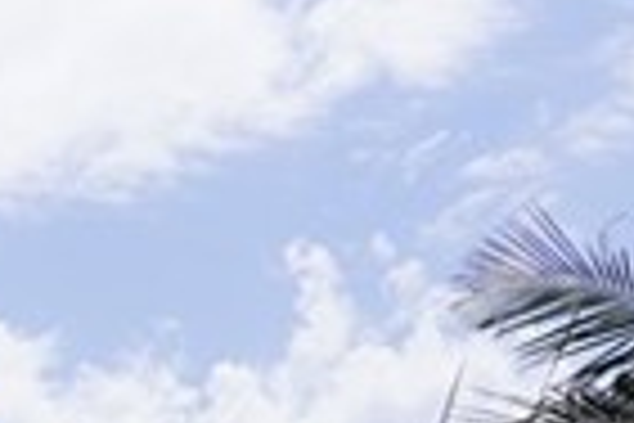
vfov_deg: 8.9
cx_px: -859
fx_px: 2430
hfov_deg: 12.1
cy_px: 1055
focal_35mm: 138
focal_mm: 19
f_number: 5
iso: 100
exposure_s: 1/1000
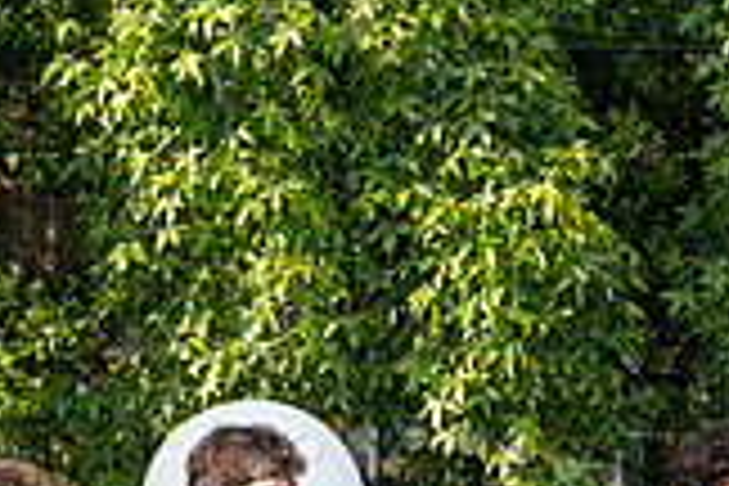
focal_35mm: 154
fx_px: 3118
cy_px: 848
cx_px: 405
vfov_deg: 8.6
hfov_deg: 13.3
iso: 400
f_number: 8
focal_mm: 43
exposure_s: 1/100
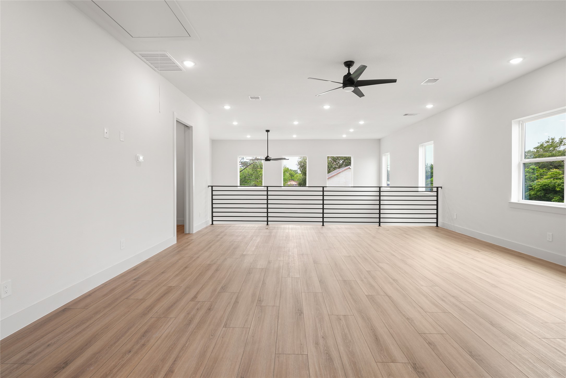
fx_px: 267
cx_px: 283
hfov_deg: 93.2
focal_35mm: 17
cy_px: 189
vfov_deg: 70.5
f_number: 9
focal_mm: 17
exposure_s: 1/2.5
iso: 100
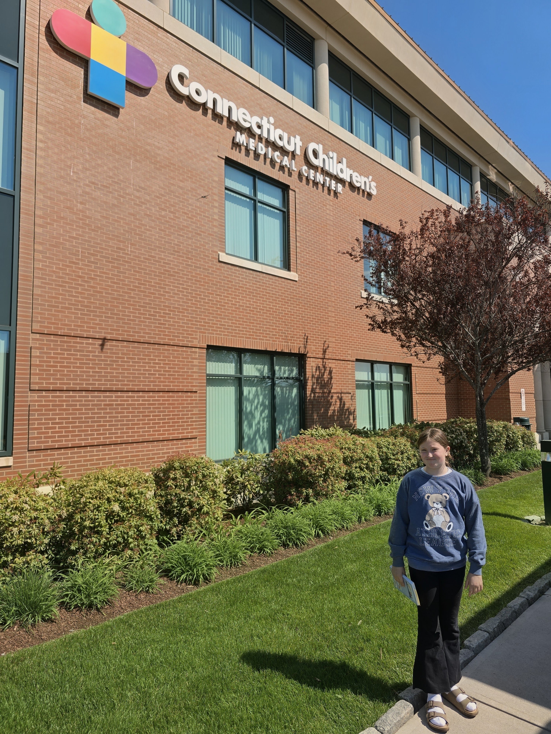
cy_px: 367
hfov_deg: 58.9
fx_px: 488
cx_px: 276
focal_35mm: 23
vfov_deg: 73.9
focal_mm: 6.3
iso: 12
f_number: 1.7
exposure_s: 1/715
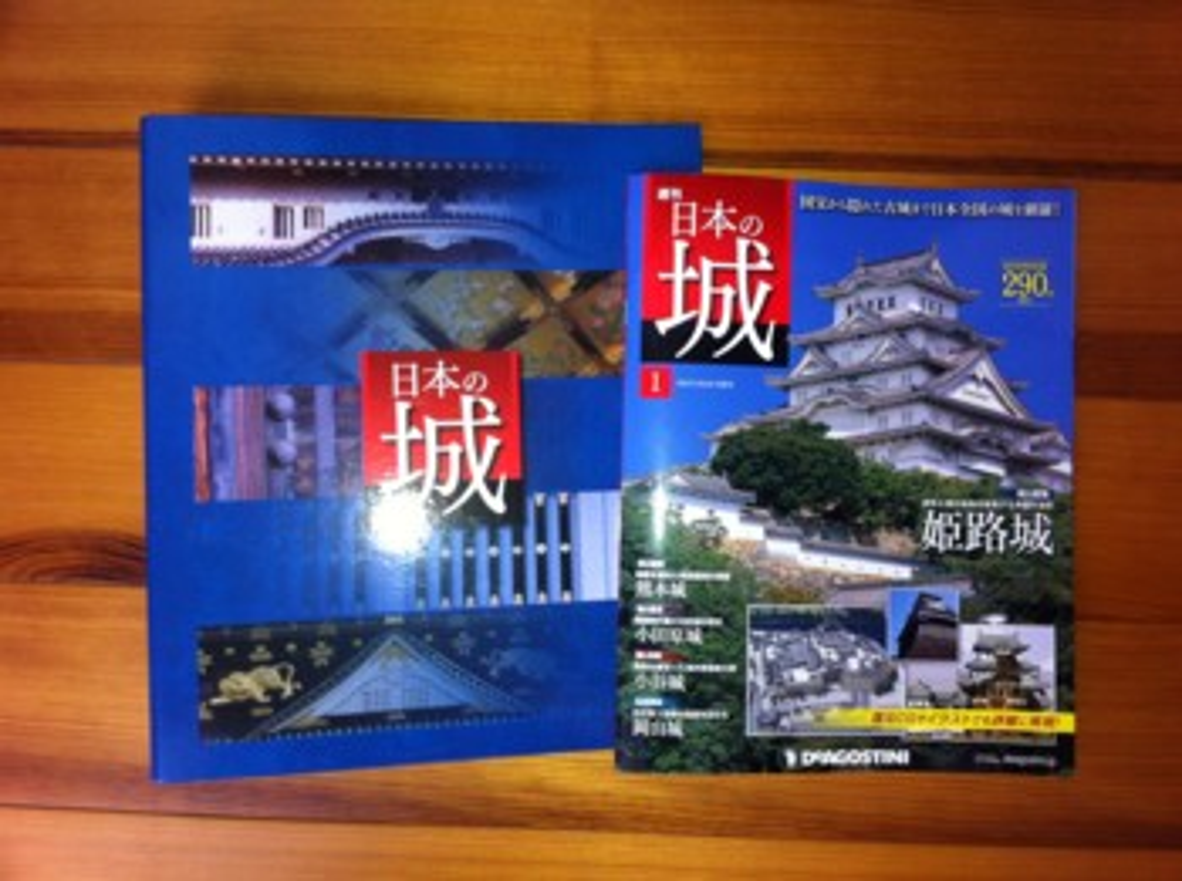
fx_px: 1193
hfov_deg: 52.7
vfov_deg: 40.6
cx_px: 591
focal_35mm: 35
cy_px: 440
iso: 100
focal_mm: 3.85
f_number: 2.8
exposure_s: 1/15
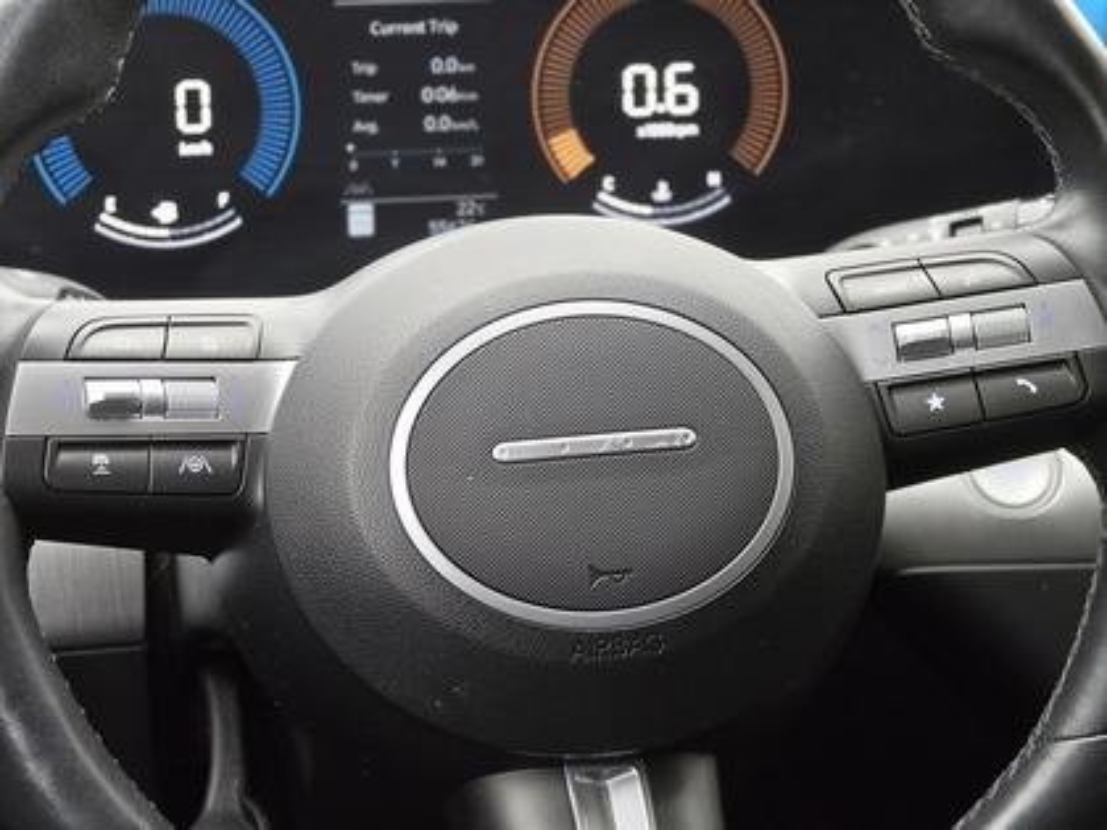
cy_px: 415
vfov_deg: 12.9
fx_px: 3678
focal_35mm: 115
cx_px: 554
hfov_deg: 17.1
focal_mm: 18.6
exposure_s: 1/120
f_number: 2.9
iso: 320
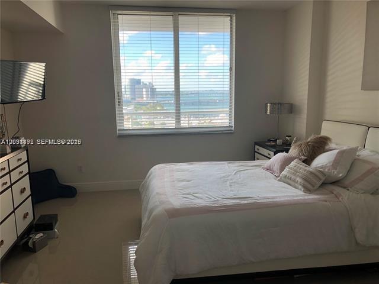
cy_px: 142
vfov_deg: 49.7
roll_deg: +0.6
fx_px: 307
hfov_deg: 63.4
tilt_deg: -8.9
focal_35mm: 28
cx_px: 190
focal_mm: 3.99
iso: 20
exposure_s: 1/125
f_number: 1.8
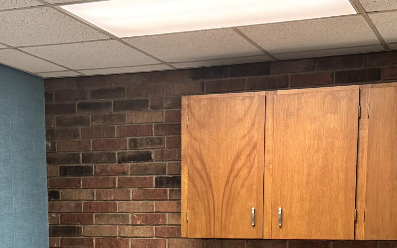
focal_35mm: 70
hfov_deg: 29.4
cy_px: 314
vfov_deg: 17.5
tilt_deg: -6.3
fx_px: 757
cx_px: 185
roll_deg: -0.7
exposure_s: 1/60
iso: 500
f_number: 1.78
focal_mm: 6.76
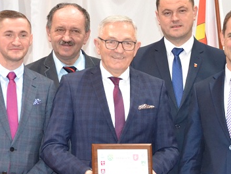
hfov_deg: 15.0
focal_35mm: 131
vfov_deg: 11.3
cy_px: 136
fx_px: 874
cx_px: 140
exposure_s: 1/60
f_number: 4.5
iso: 2800
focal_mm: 40
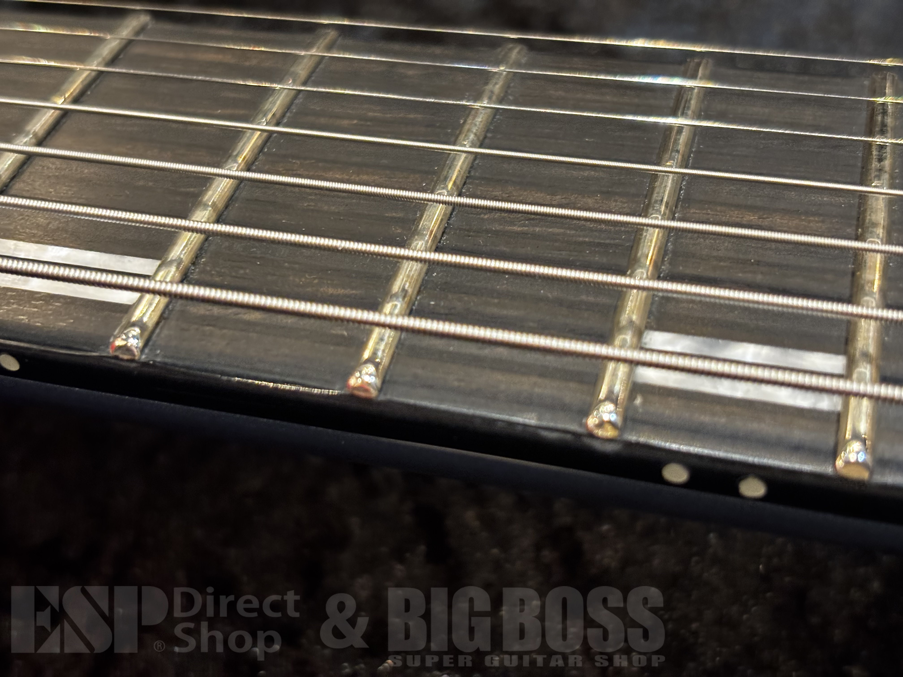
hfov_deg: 36.8
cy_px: 338
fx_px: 1356
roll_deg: +6.3
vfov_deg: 28.0
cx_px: 452
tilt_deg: -41.3
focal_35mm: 52
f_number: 1.6
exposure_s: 1/40
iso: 320
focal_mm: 5.96
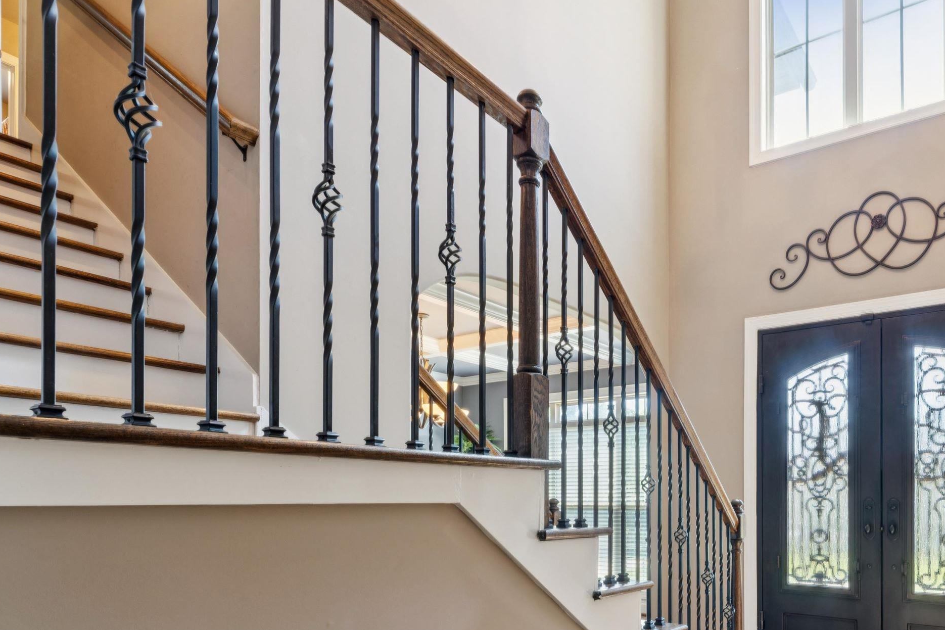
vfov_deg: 52.1
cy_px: 492
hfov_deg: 73.2
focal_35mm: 23
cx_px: 648
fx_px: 604
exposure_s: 1/3.33
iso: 400
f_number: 13
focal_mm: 14
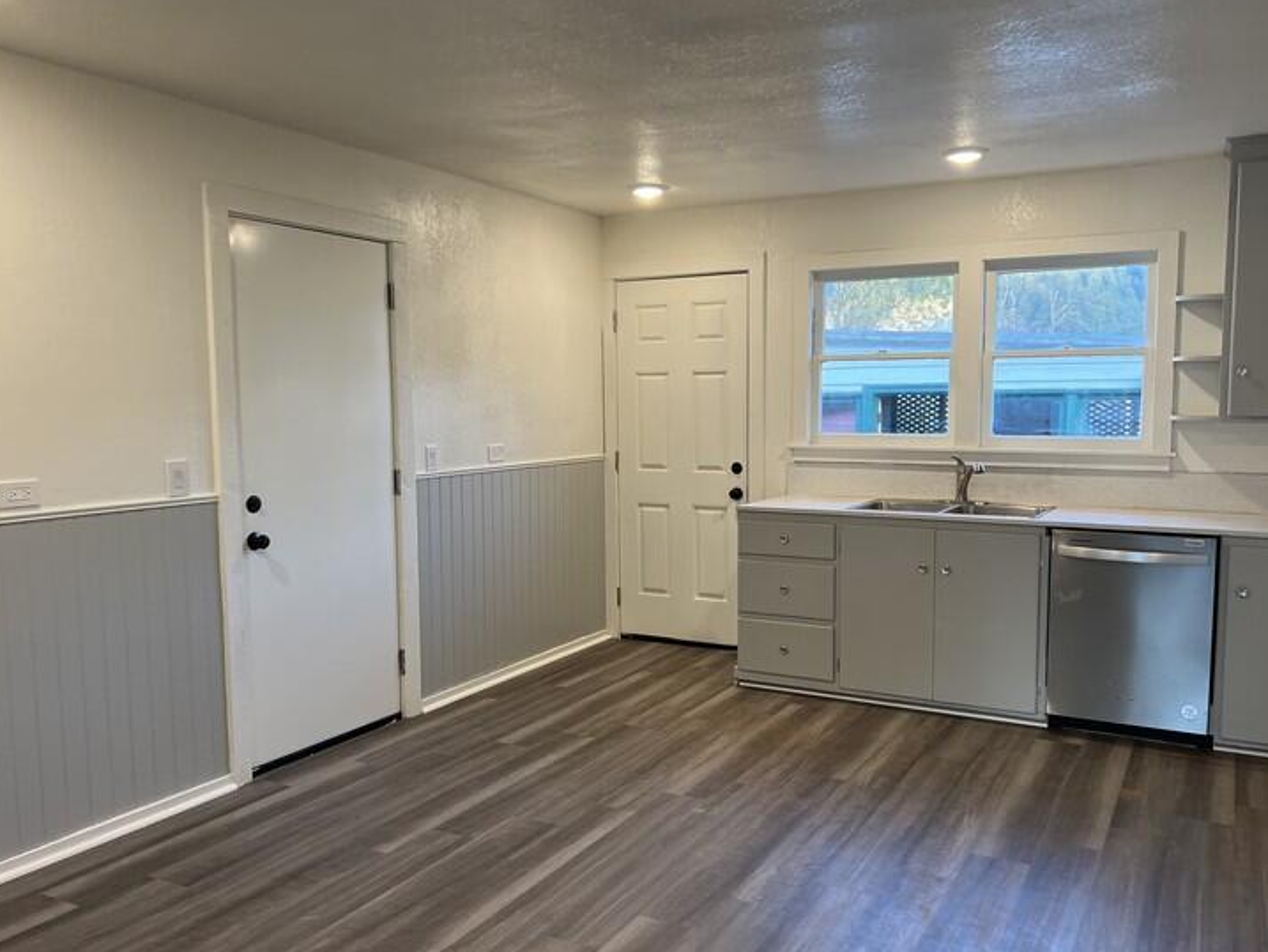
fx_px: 1062
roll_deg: +1.4
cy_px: 495
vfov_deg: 48.2
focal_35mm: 29
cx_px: 667
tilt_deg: -6.2
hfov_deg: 61.6
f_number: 1.5
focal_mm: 5.7
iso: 125
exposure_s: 1/120
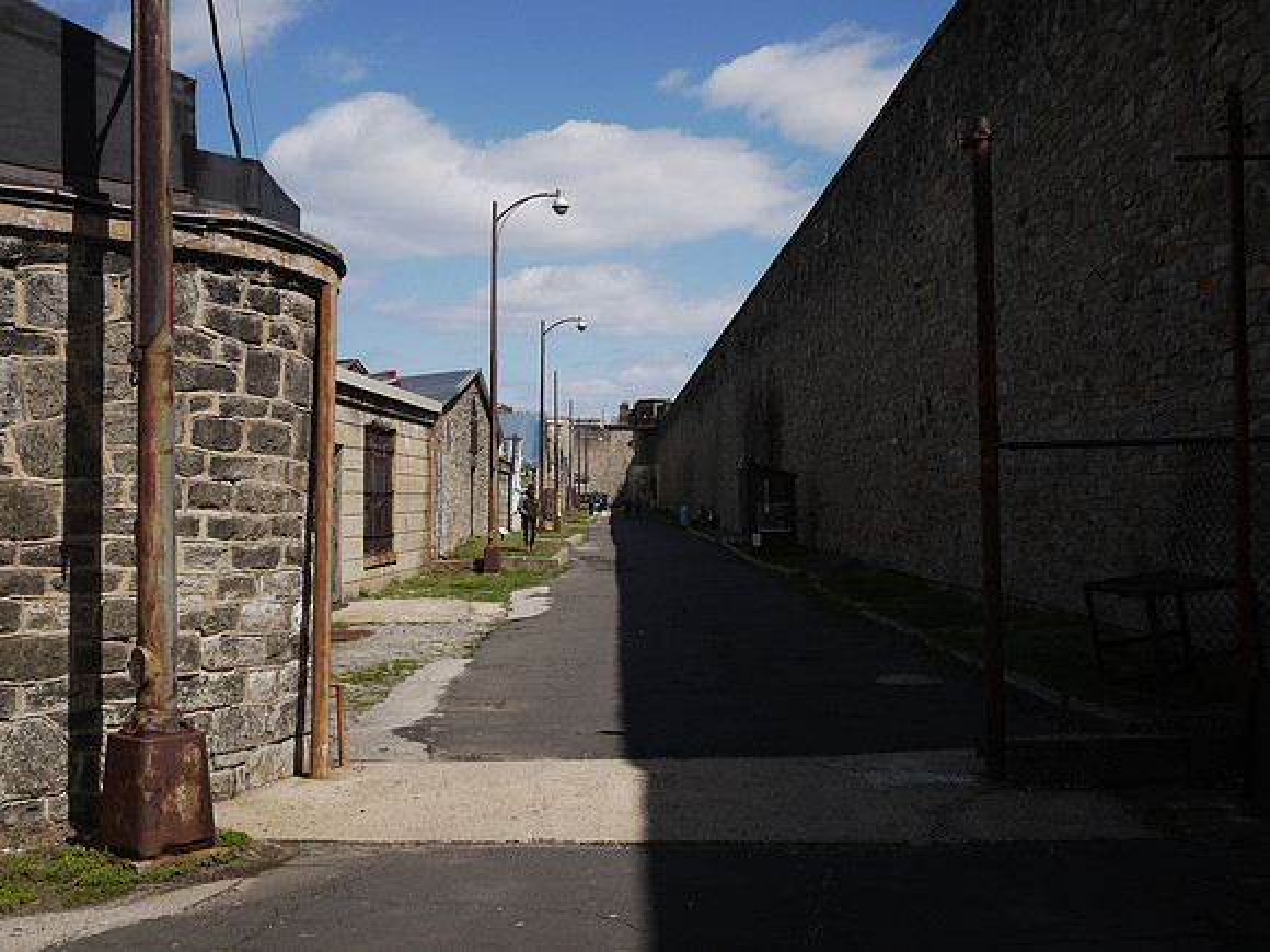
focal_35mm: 40
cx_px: 635
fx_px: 1468
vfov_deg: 36.0
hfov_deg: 46.8
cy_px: 476
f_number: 5.6
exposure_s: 1/1000
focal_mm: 20
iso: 100
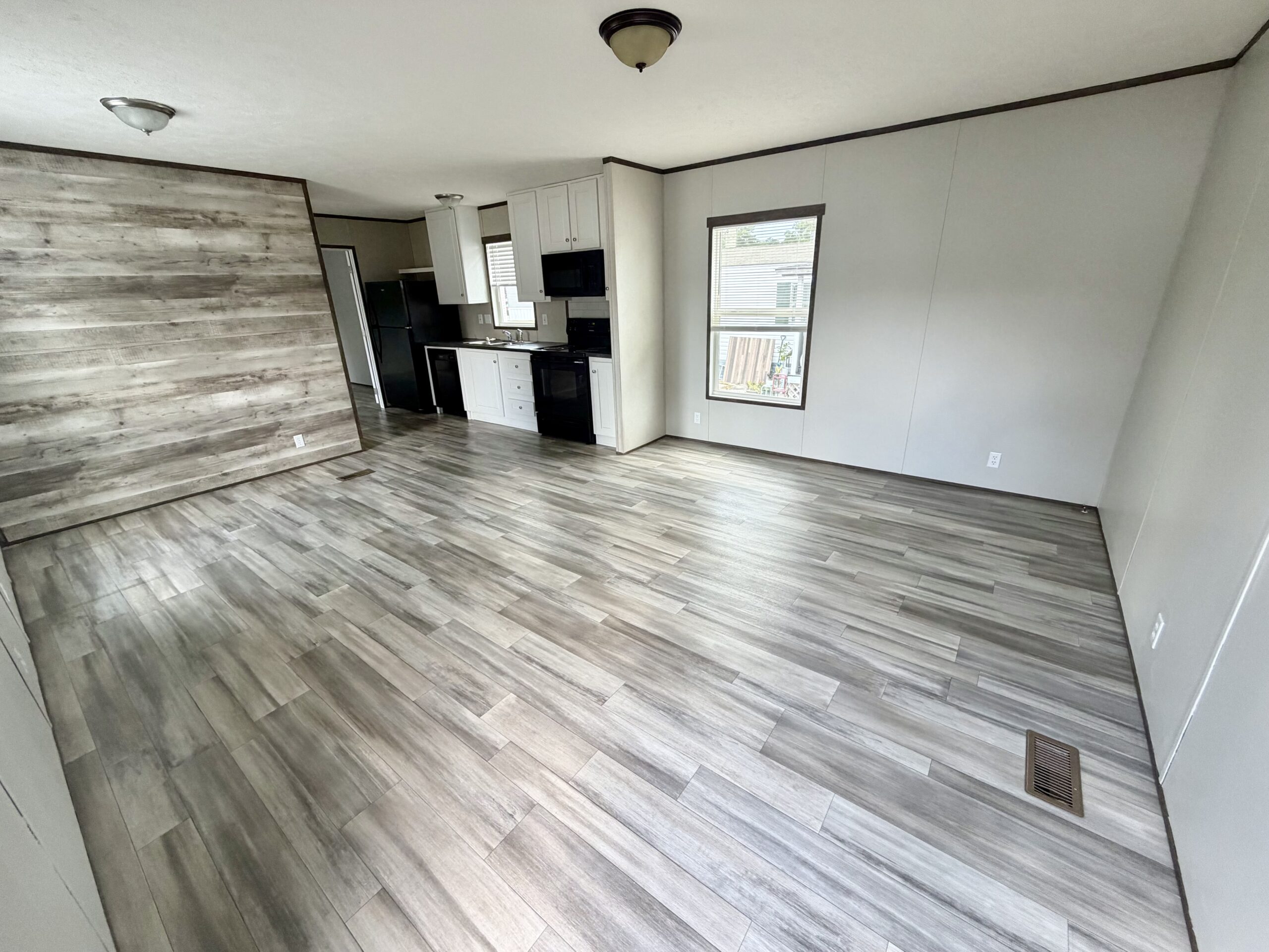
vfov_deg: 85.7
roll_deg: +1.7
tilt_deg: -20.8
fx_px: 513
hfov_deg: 102.1
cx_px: 634
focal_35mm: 14
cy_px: 476
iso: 200
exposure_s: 1/121
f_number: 2.2
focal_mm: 2.22
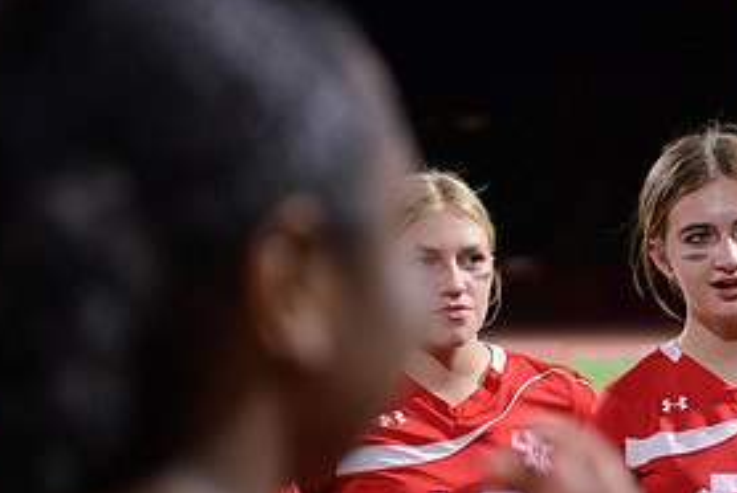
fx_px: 2992
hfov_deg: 13.8
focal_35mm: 146
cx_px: 729
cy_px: 269
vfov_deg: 9.4
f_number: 2.8
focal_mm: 70
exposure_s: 1/320
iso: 3200
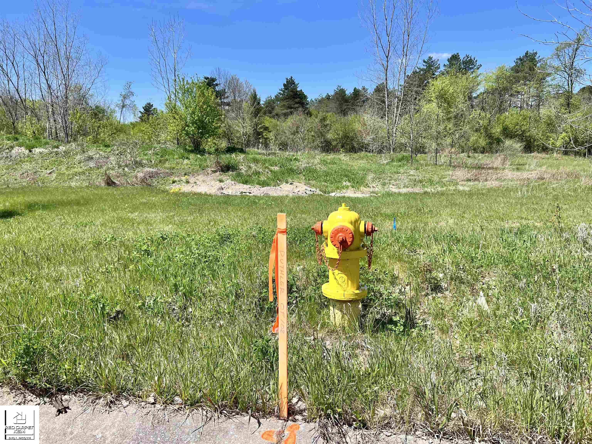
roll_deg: +1.7
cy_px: 222
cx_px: 296
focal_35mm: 26
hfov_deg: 67.3
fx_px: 445
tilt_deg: -10.6
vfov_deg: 53.1
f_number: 1.5
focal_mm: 5.7
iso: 50
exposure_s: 1/3356
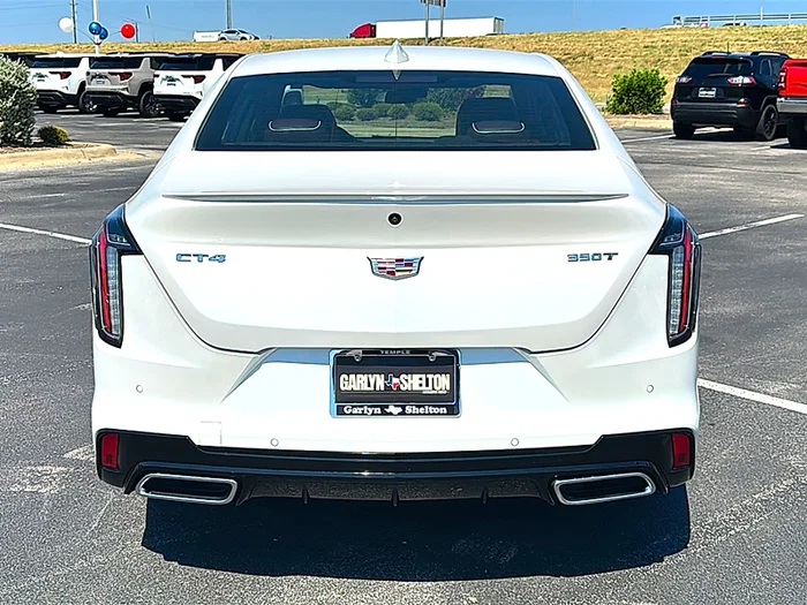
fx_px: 839
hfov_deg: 51.4
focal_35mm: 36
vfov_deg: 39.7
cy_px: 302
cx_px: 404
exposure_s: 1/10989
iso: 64
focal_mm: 6.86
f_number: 1.78
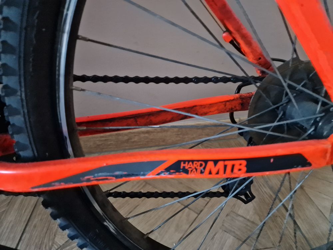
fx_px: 221
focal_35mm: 23
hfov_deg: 73.9
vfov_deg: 58.9
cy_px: 125
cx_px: 166
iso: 1000
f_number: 1.8
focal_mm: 6.4
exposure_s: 1/24
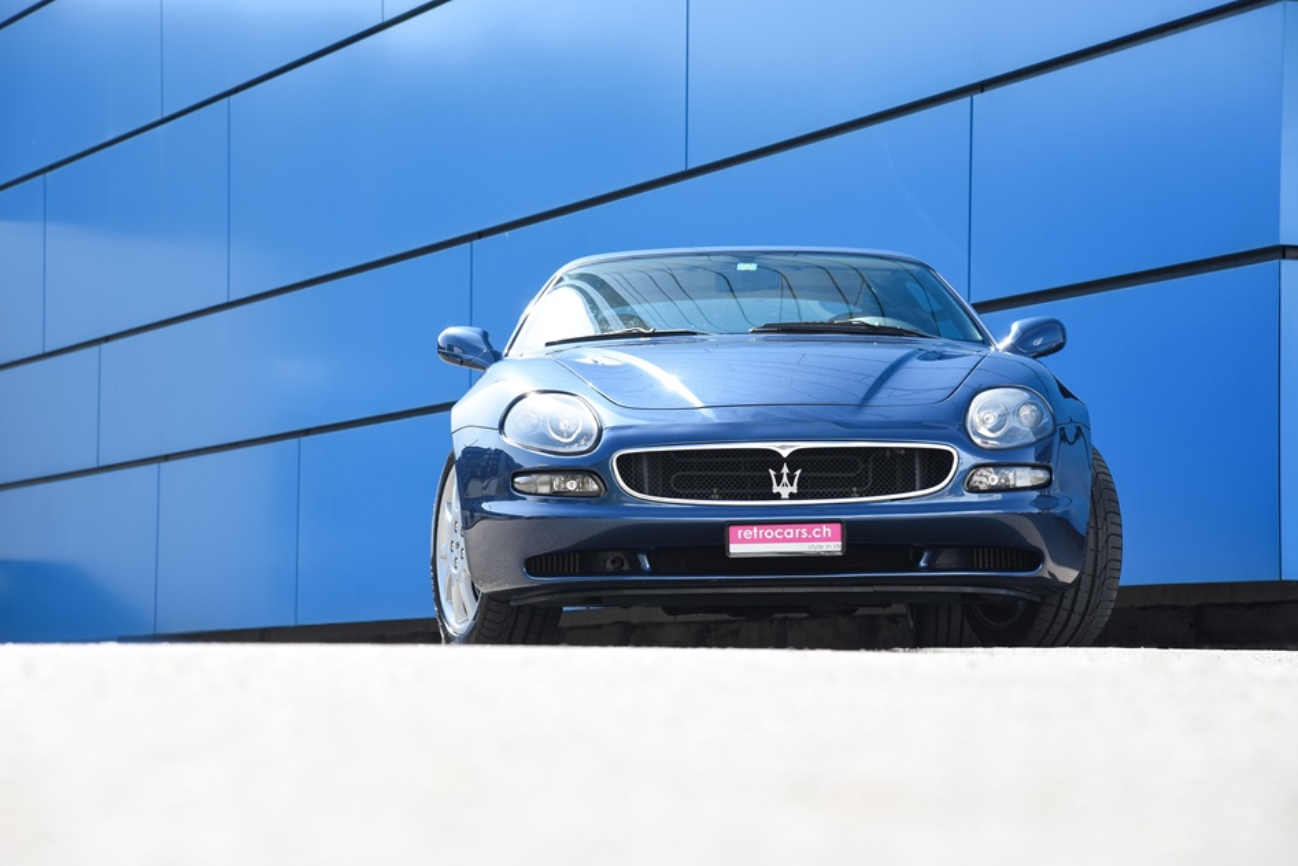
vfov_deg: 13.7
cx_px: 649
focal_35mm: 100
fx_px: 3606
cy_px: 433
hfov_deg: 20.4
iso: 200
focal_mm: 100
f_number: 8
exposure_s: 1/160
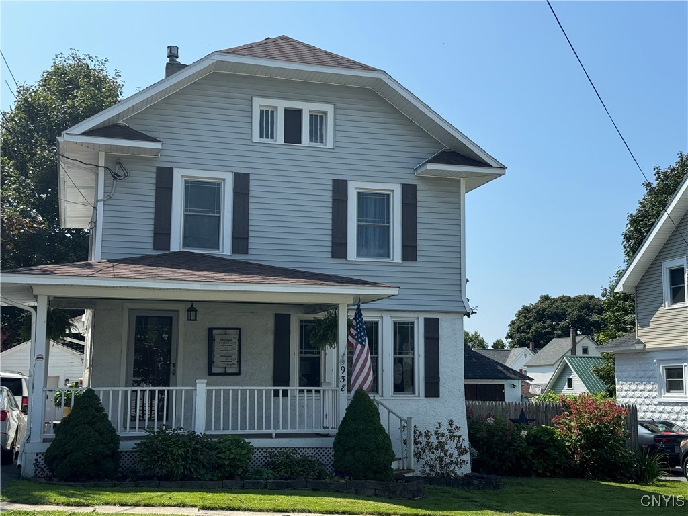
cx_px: 344
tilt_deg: +8.1
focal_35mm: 48
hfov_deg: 39.7
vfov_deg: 30.3
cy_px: 258
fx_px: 954
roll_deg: -0.2
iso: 64
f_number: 1.78
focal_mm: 6.76
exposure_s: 1/3610
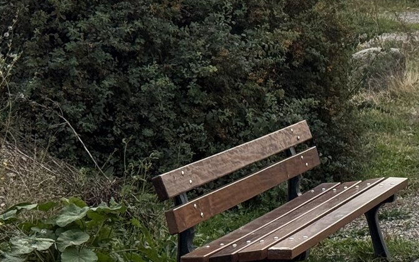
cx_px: 625
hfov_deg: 13.0
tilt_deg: -1.0
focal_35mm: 152
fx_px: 1736
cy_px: -29
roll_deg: -0.3
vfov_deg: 8.6
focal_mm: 6.76
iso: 64
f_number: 1.78
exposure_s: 1/4587
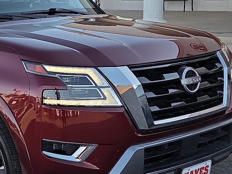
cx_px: 9
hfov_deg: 22.8
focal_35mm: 83
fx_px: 556
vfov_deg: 17.8
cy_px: 77
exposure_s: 1/625
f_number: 1.8
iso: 25
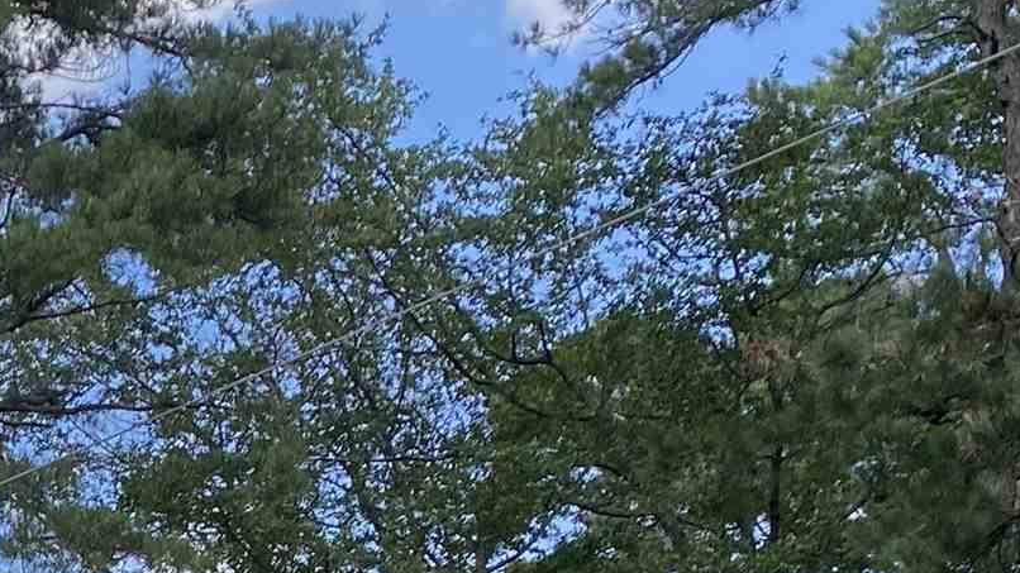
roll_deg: +0.3
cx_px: -435
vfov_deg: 10.4
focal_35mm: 108
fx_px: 2920
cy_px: 1109
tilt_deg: +10.1
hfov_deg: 18.0
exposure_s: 1/681
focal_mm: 4.25
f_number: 1.8
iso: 32
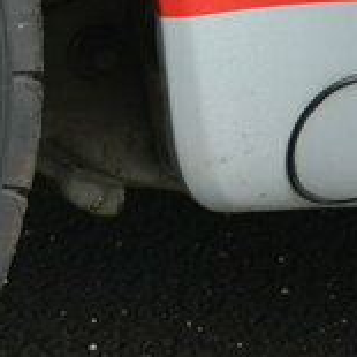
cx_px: -504
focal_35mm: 198
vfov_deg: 8.8
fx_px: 2310
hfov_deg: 8.1
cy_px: -46
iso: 400
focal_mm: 20
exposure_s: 1/125
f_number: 5.6
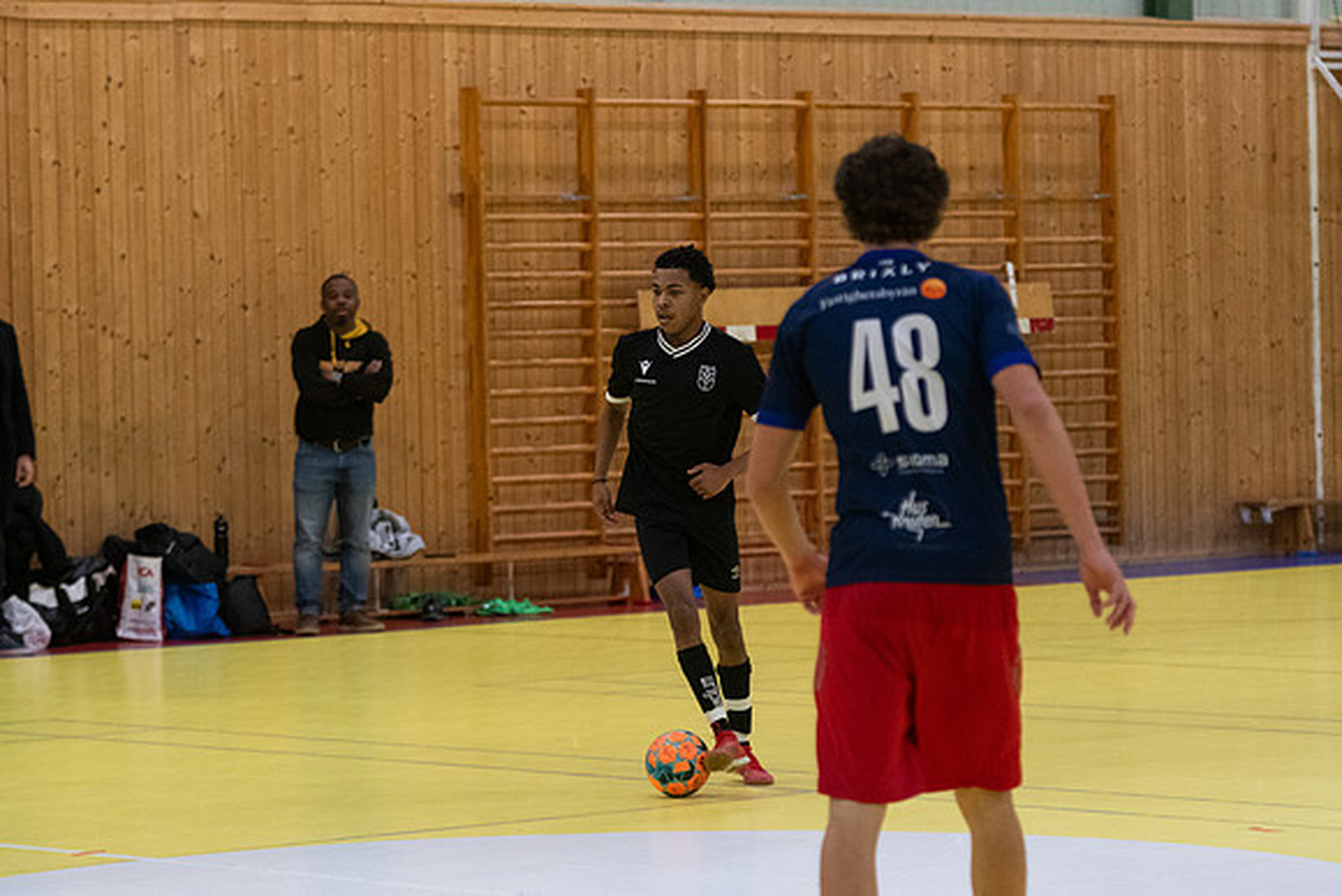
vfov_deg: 9.2
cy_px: 448
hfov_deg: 13.7
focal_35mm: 150
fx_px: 5593
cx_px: 671
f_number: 3.2
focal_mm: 100
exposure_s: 1/640
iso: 5000
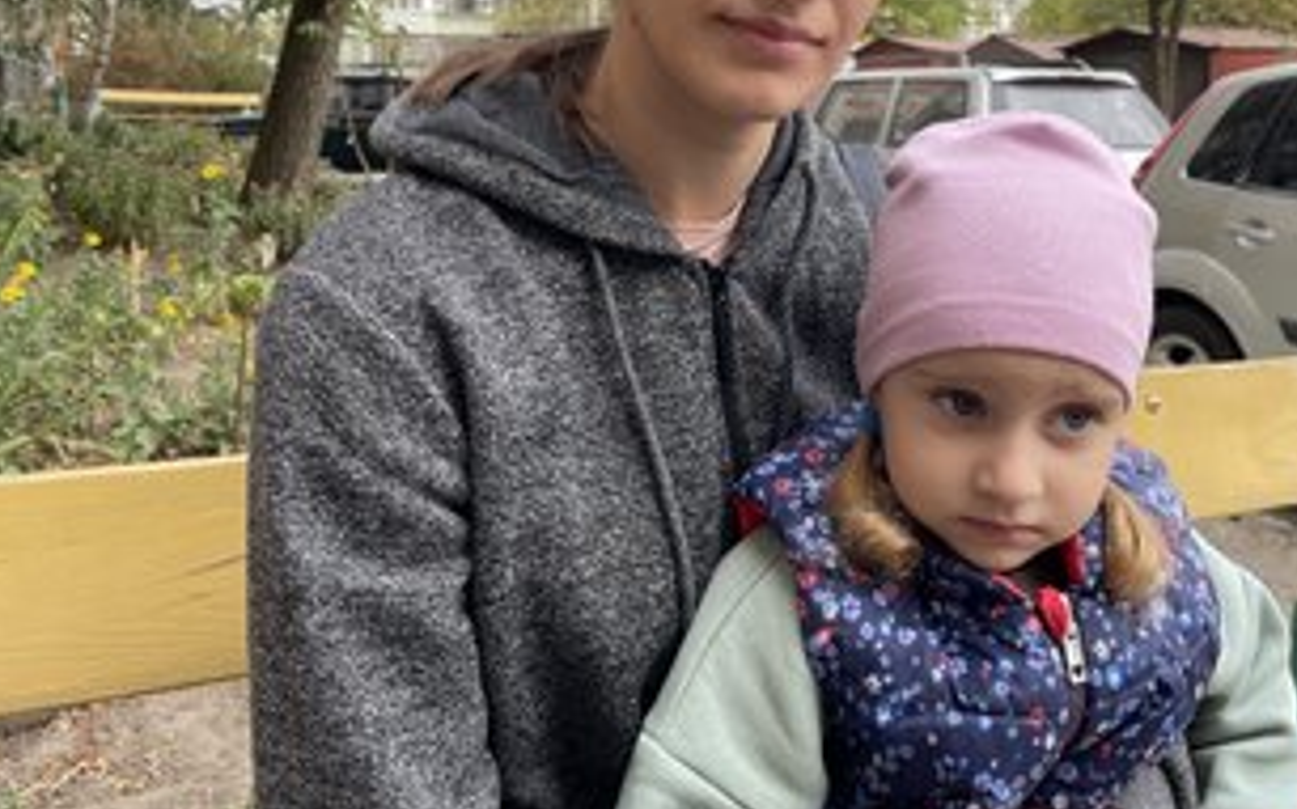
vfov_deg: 34.6
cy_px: 203
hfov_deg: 53.3
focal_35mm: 36
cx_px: 822
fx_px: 1272
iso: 32
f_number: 1.6
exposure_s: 1/415
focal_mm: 4.2
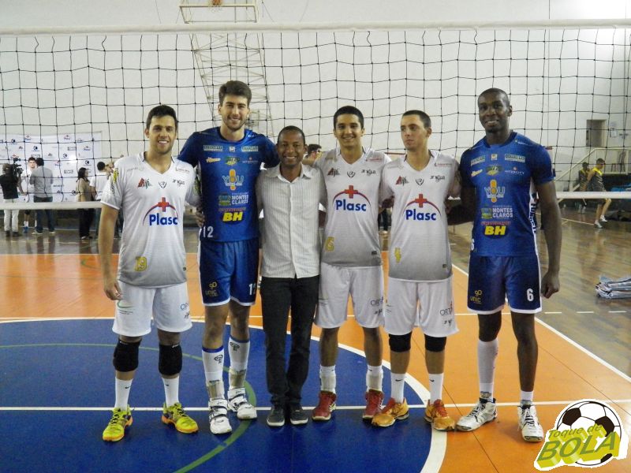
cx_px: 316
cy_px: 236
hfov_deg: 46.8
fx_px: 729
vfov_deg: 36.0
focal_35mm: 40
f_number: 3.2
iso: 1600
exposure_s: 1/320
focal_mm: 7.1
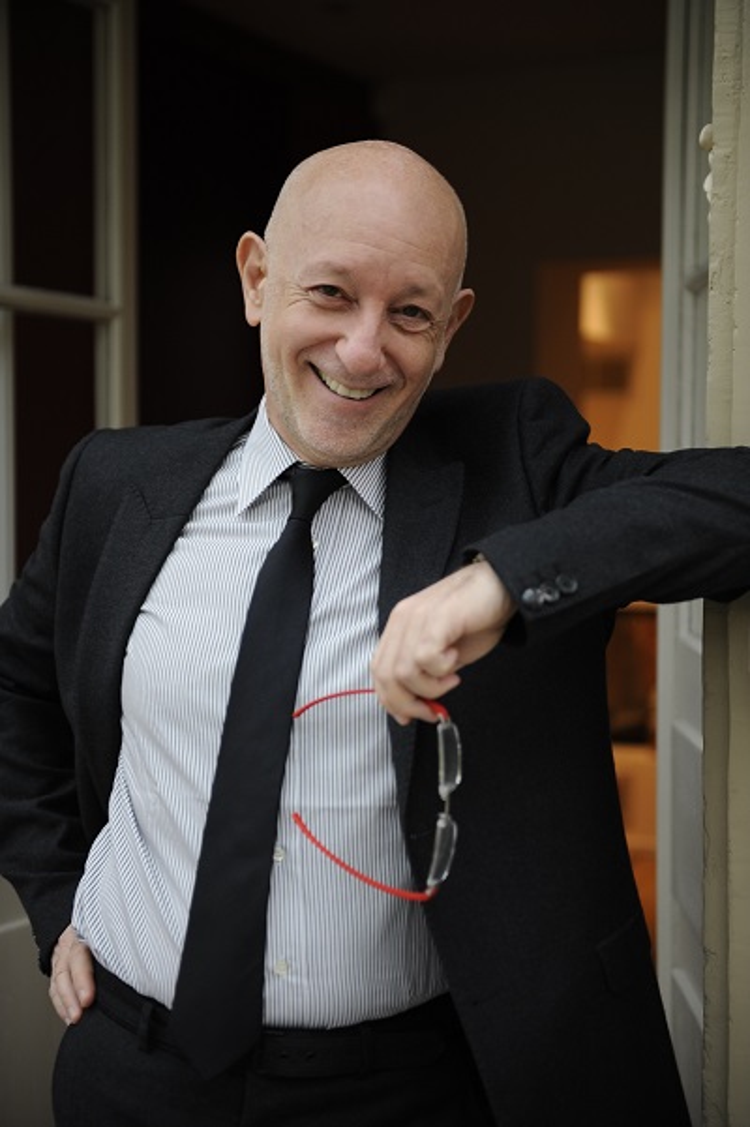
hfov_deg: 21.9
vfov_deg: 32.4
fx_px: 1940
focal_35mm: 62
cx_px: 375
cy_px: 564
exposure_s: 1/250
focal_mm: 62
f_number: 2.8
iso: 800
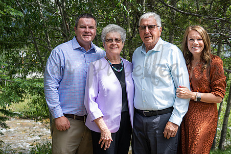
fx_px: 379
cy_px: 66
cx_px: 134
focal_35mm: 59
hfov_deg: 33.8
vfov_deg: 23.0
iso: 400
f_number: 4
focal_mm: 46
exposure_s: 1/1000
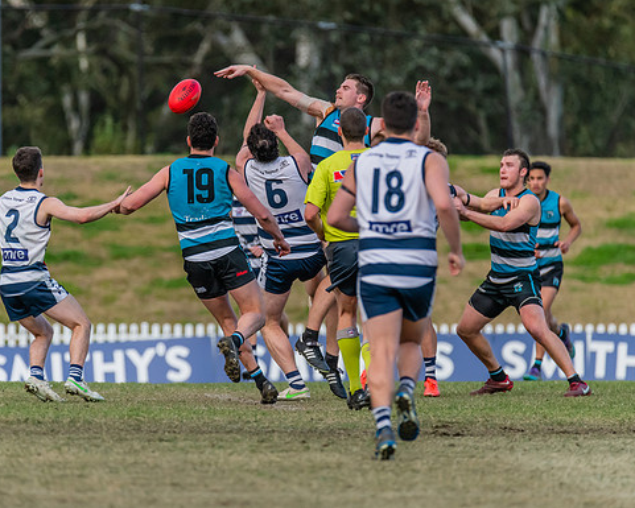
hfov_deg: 3.1
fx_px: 11880
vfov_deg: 2.5
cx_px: 255
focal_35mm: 632
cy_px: 230
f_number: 6.3
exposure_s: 1/2000
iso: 1600
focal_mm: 500
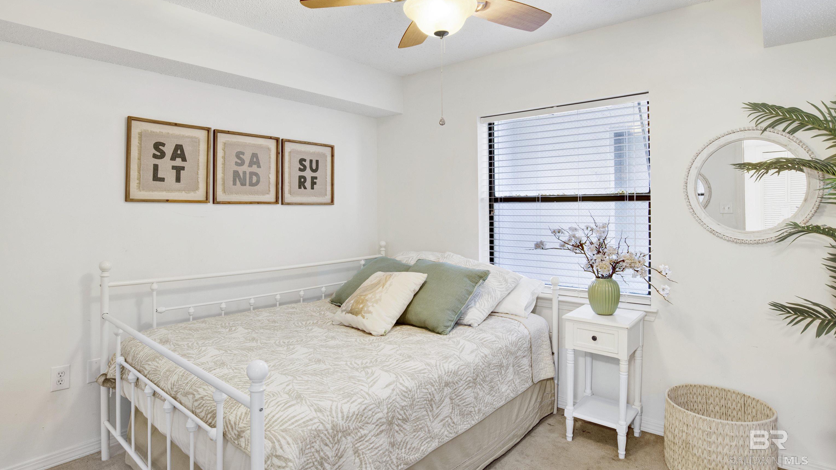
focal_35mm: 19
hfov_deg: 89.6
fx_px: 421
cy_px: 207
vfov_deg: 58.2
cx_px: 416
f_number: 11
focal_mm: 18
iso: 200
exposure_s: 1
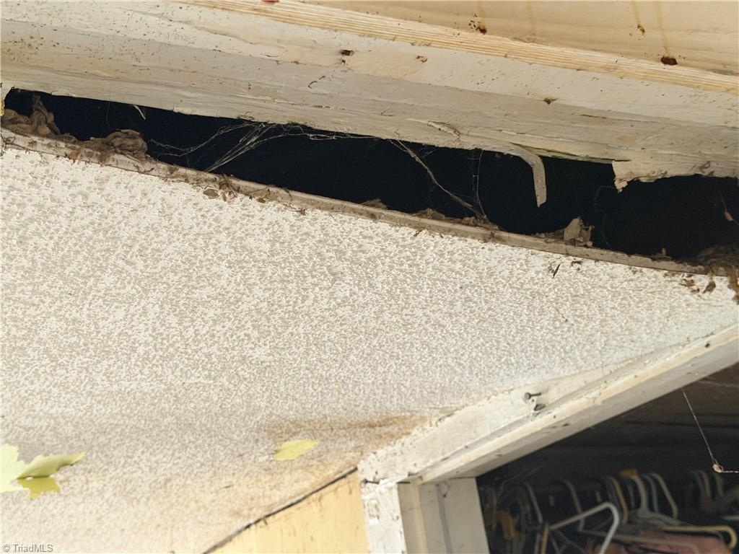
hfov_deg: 39.7
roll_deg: +7.6
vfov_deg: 30.3
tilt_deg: +22.0
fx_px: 1025
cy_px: 277
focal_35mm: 48
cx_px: 370
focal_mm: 6.76
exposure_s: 1/39
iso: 500
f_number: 1.78
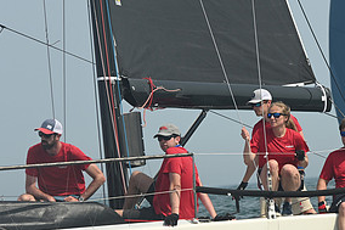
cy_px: 206
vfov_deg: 4.1
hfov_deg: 6.1
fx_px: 3228
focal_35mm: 337
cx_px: 290
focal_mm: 165
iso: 320
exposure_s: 1/1250
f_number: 8
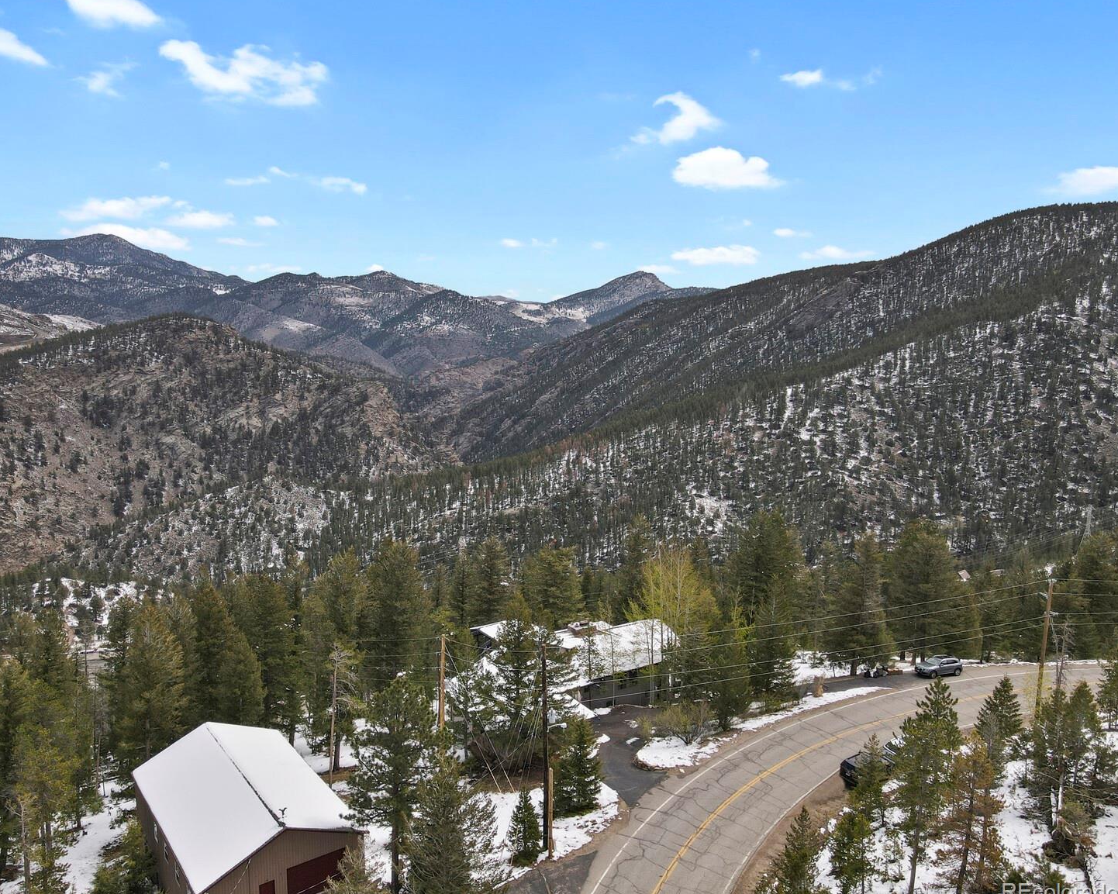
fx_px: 860
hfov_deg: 65.9
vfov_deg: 54.9
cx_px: 507
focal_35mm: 26
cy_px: 443
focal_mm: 4.5
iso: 100
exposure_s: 1/400
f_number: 2.8
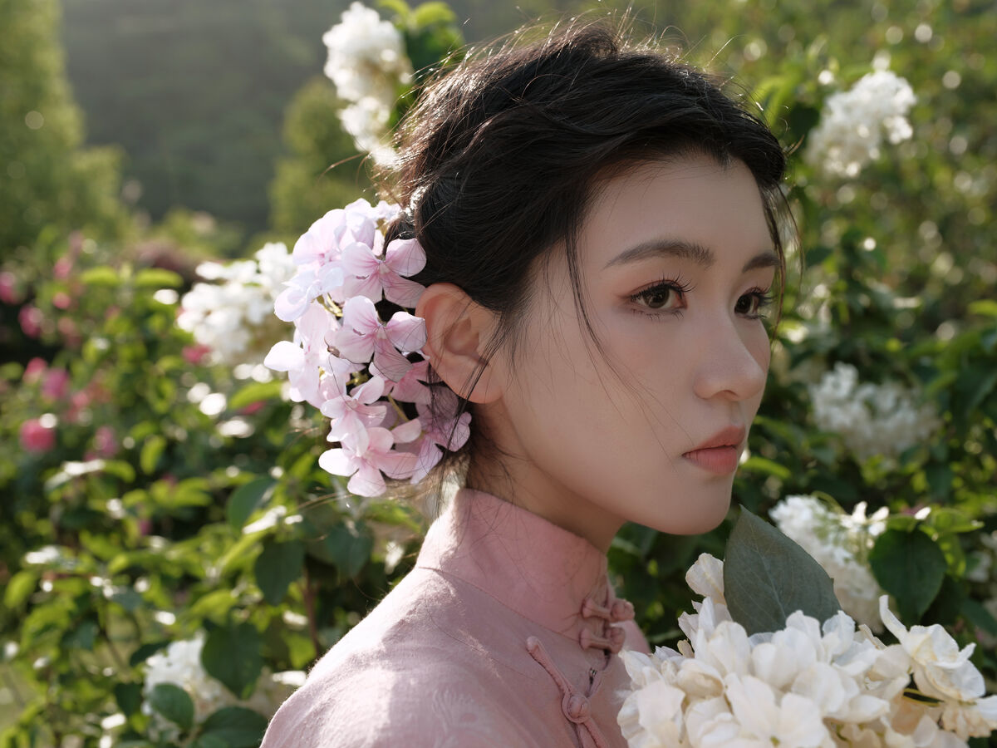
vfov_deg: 36.0
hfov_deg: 46.8
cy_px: 374
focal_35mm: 40
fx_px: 1152
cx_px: 498
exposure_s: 1/400
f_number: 5.6
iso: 250
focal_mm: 50
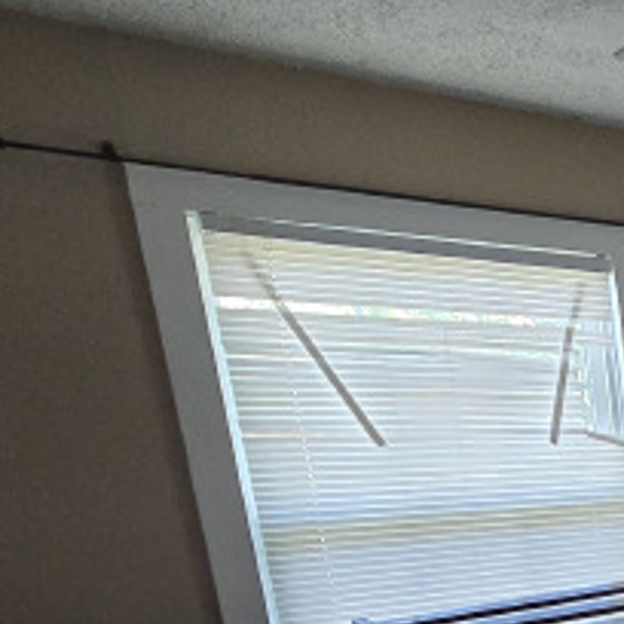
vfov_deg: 31.0
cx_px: 1020
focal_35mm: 48
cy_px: 707
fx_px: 979
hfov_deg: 24.1
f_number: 2.2
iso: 640
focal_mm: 2.2
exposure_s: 1/60
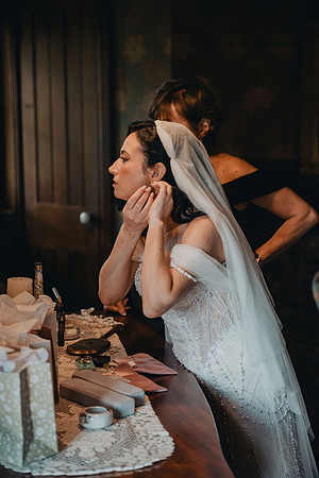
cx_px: 160
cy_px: 239
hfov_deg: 21.9
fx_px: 824
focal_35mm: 62
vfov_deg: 32.4
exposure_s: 1/320
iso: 1250
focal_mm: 62
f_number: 2.8
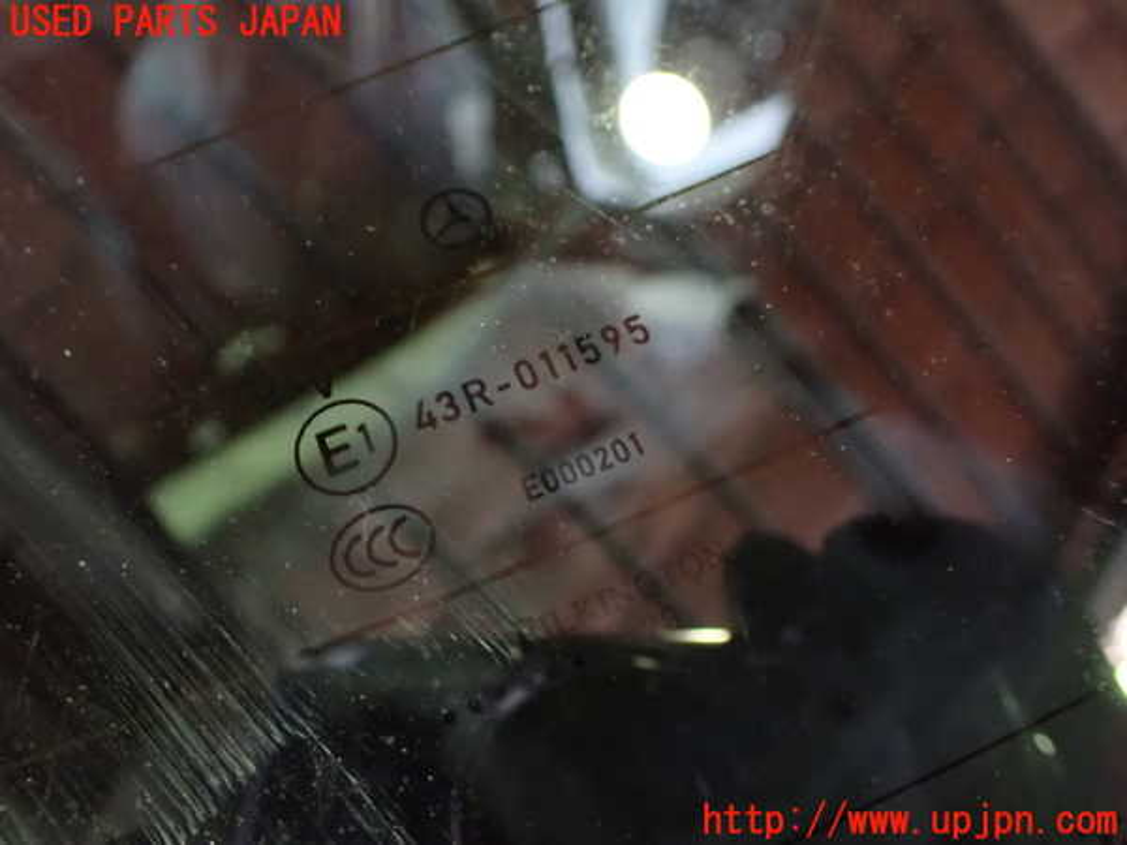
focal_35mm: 30
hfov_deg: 60.0
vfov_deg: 46.8
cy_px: 422
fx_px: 977
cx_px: 564
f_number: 2.3
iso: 1250
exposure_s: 1/30
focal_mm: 5.4
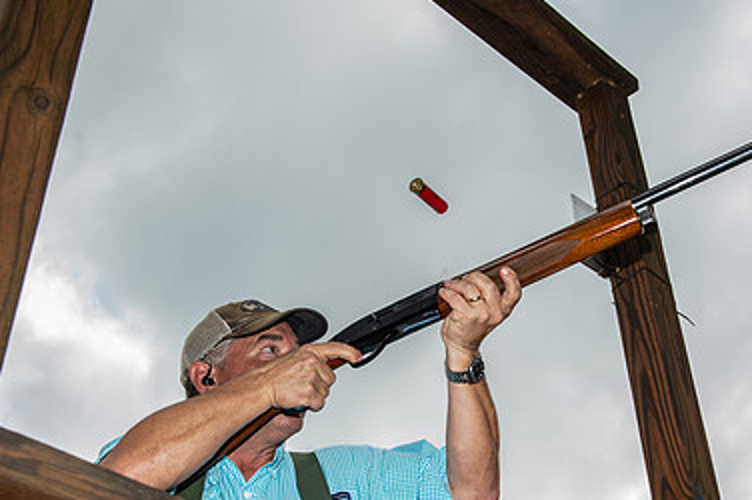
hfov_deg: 36.5
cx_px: 500
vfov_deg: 24.8
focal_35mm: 54
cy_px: 370
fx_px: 1127
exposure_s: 1/250
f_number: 8
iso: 125
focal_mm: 35
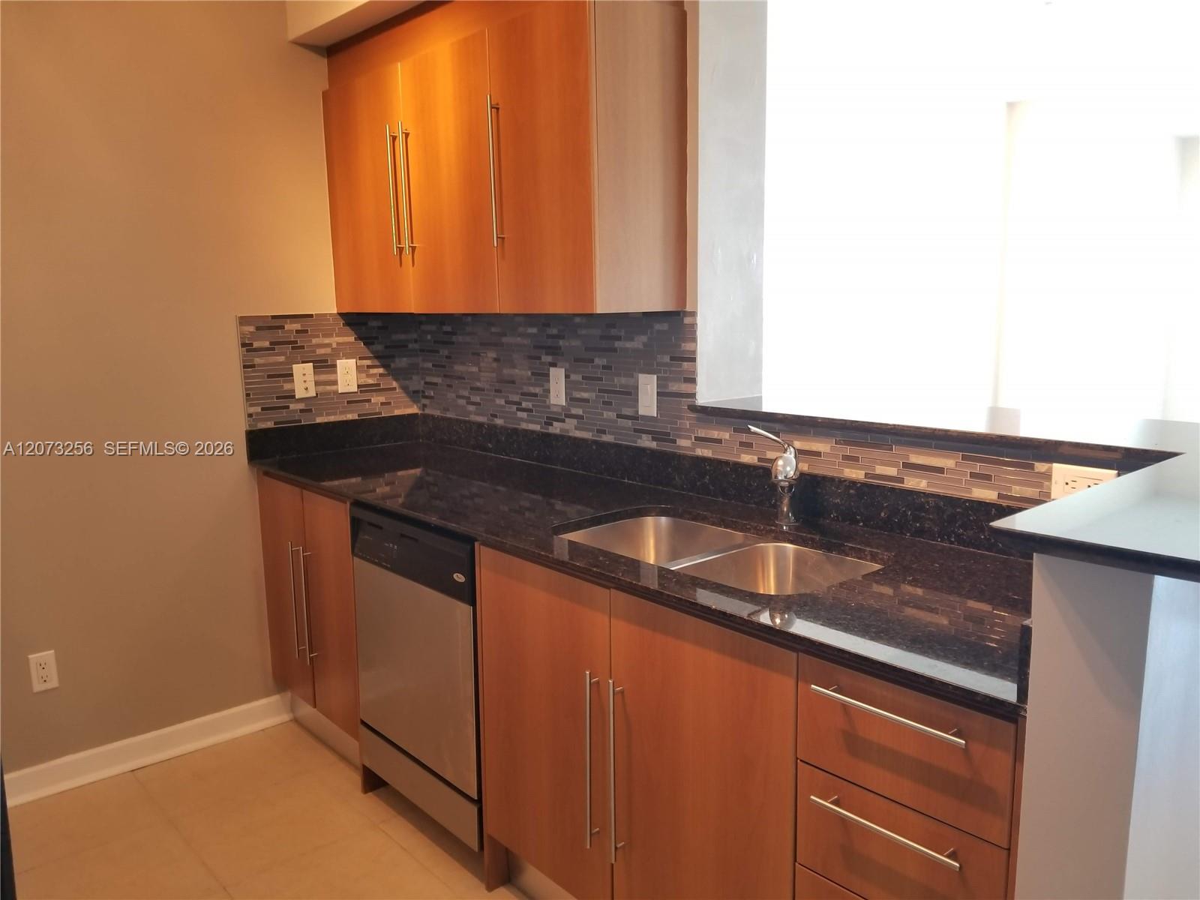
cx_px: 600
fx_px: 901
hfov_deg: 67.3
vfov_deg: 53.1
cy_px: 450
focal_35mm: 26
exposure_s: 1/40
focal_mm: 4.3
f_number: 1.7
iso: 160
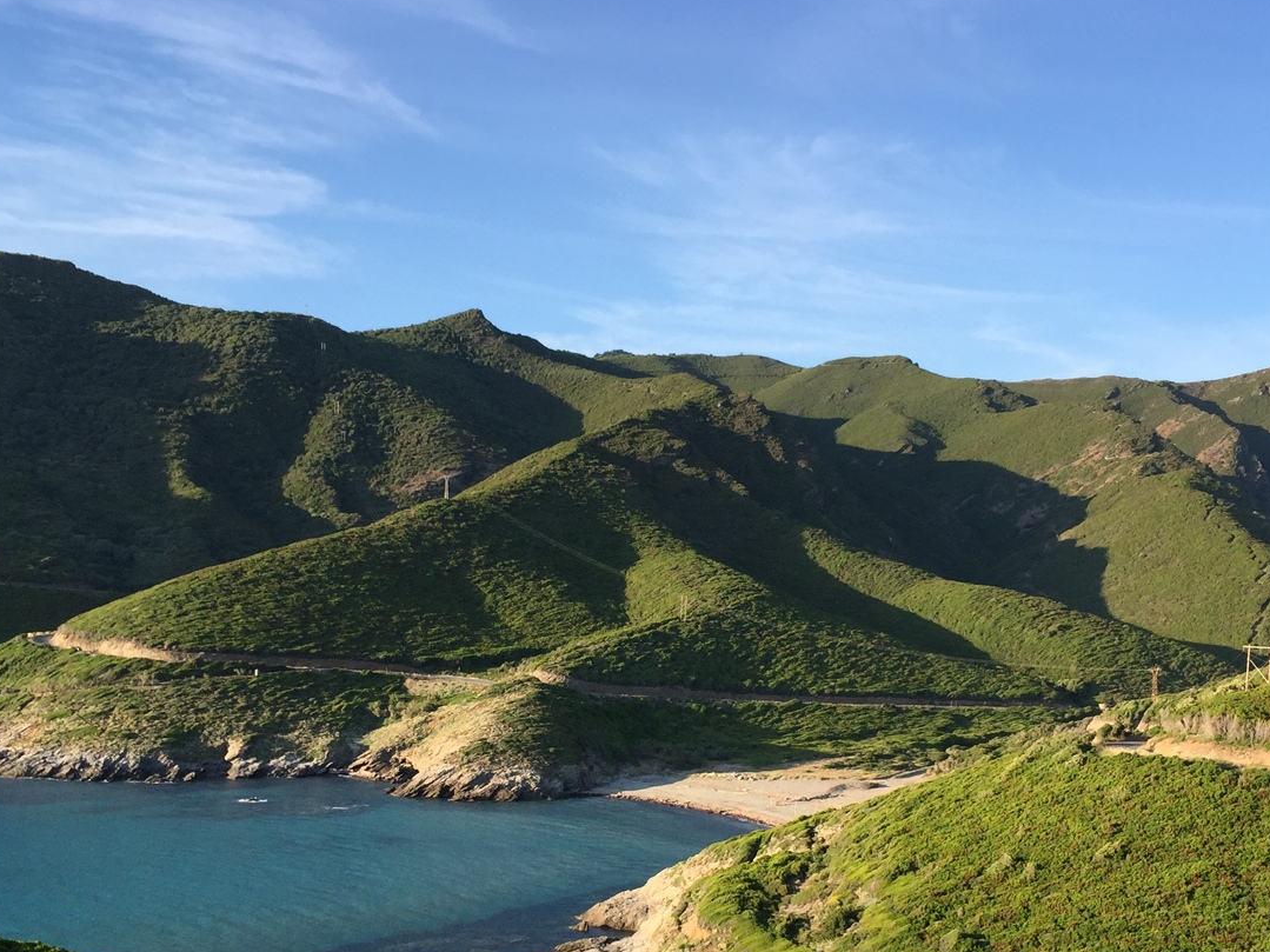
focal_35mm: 43
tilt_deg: -1.8
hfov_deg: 43.9
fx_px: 1577
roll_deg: -2.3
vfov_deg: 33.2
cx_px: 625
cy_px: 651
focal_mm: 4.15
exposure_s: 1/964
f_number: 2.2
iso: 32
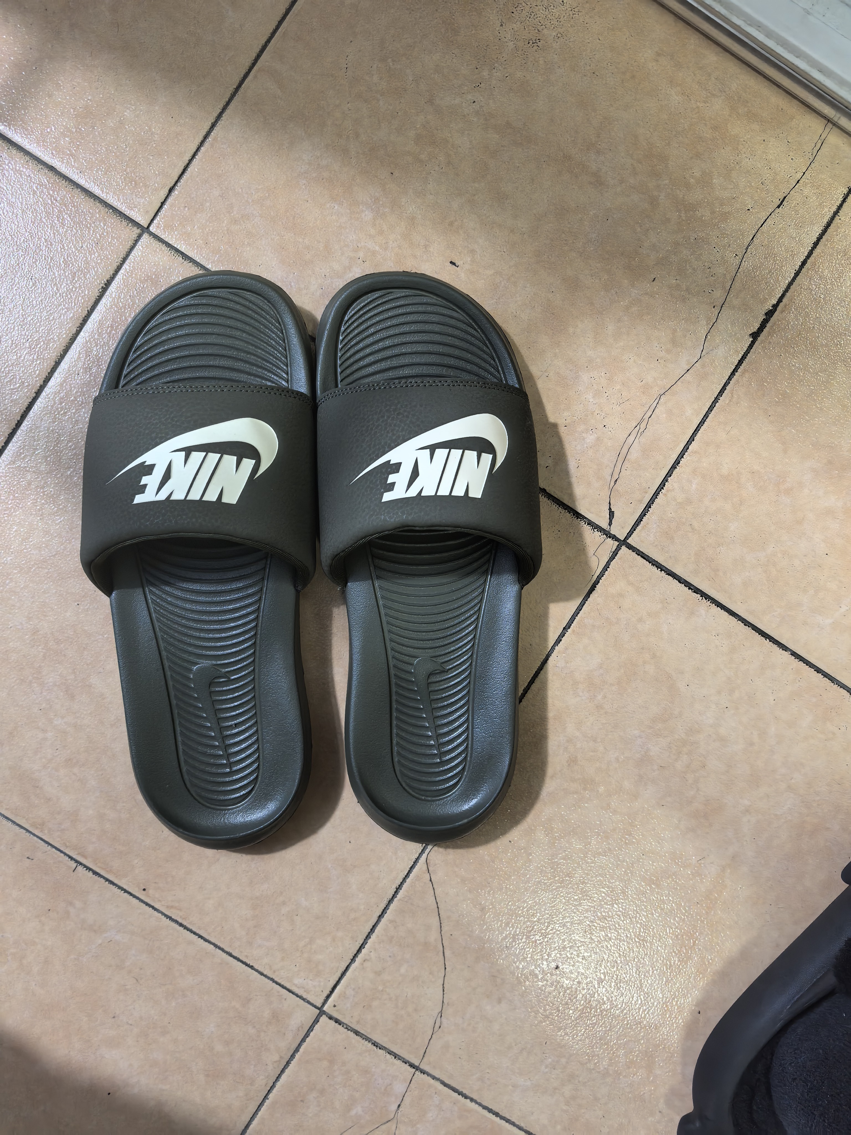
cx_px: 426
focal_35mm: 27
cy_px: 568
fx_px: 885
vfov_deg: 65.3
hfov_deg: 51.4
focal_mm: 6.98
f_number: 2
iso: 640
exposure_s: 1/33.3
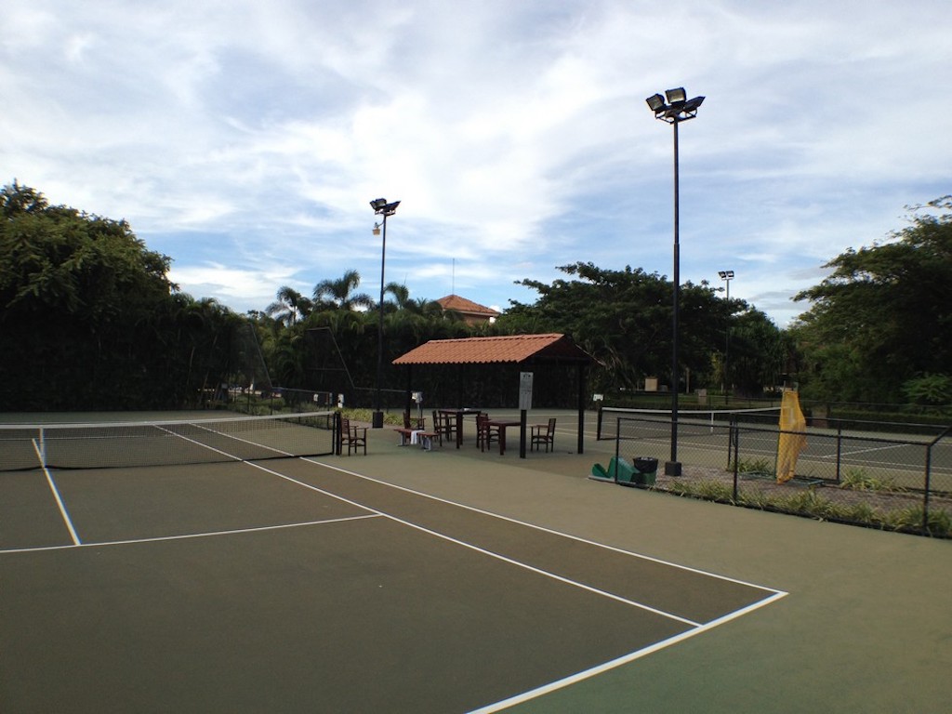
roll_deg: -0.6
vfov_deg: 40.7
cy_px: 357
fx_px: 963
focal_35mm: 35
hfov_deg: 52.6
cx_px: 476
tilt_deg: +0.9
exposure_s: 1/1042
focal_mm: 4.28
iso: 50
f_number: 2.4
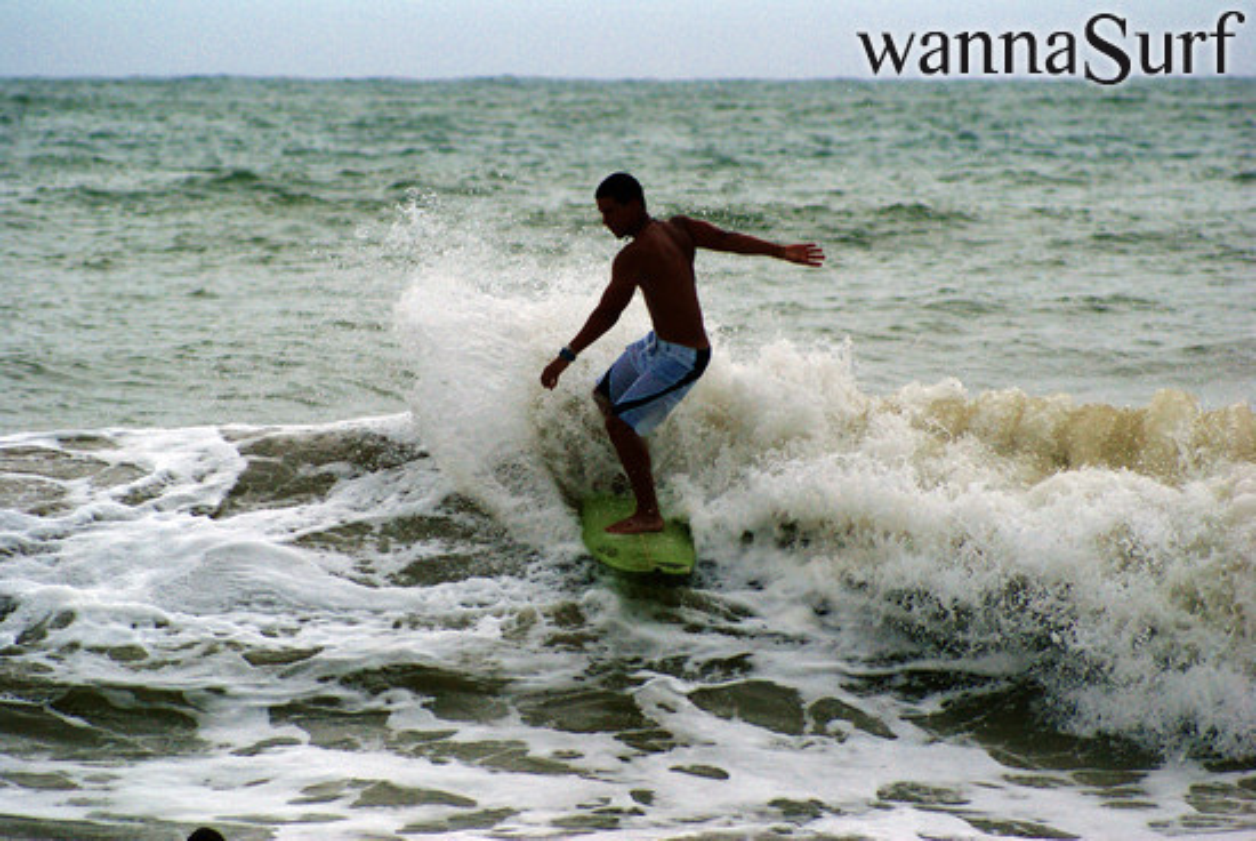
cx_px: 628
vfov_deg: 4.4
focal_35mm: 315
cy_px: 420
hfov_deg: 6.5
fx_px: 11001
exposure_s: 1/4000
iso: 800
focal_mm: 210
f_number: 5.6
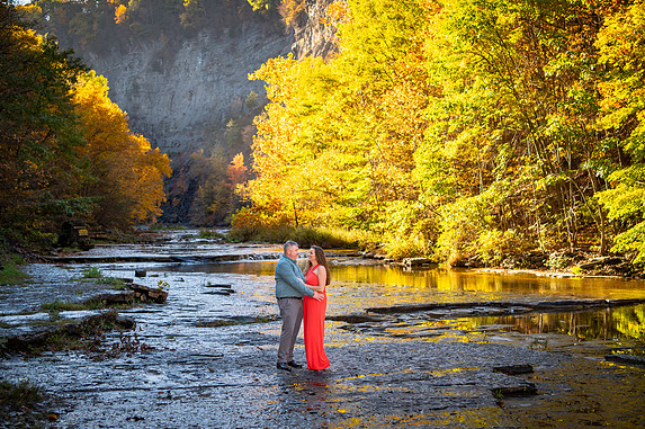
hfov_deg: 37.5
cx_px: 320
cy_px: 189
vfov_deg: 25.5
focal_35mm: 53
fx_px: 949
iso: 250
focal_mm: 45
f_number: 2.8
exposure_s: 1/1000
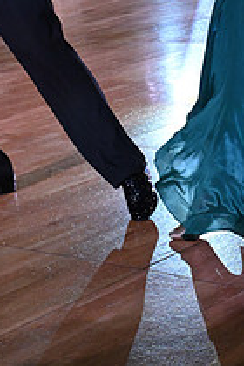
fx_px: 1179
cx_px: 201
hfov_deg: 11.8
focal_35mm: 116
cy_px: -84
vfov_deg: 16.8
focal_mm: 42
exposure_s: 1/320
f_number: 7.1
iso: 5000
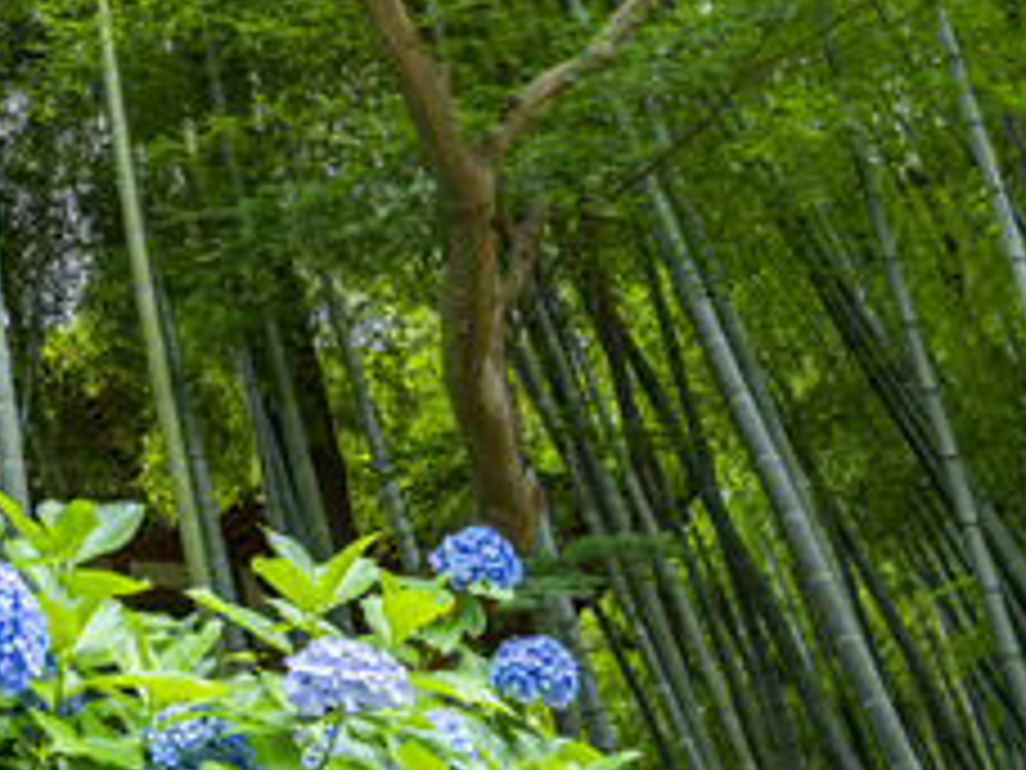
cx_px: -248
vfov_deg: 24.2
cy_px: 227
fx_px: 1778
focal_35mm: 60
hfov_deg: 27.7
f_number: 8
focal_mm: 24
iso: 100
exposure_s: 1/30
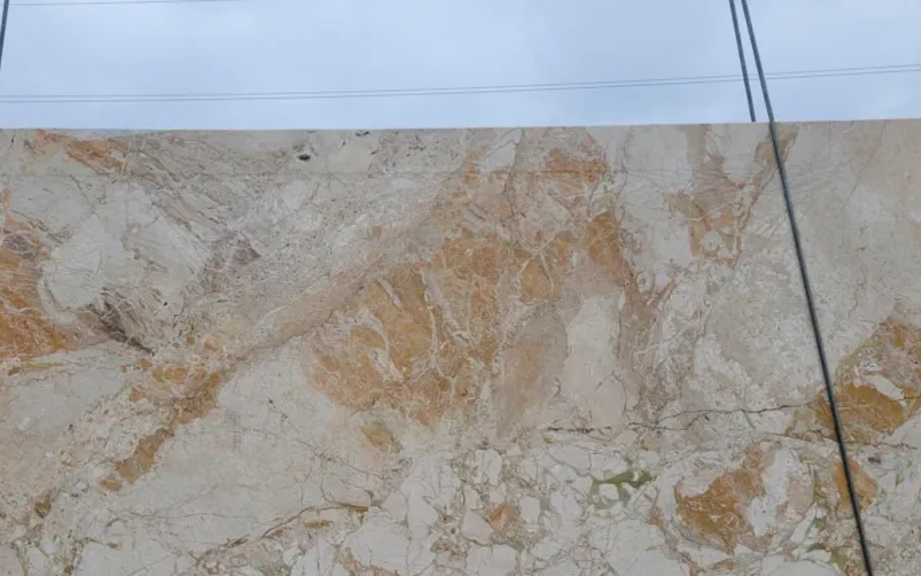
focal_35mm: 41
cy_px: 415
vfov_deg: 30.8
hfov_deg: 48.0
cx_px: 383
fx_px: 1029
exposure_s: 1/694
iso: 40
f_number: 1.8
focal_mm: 5.4
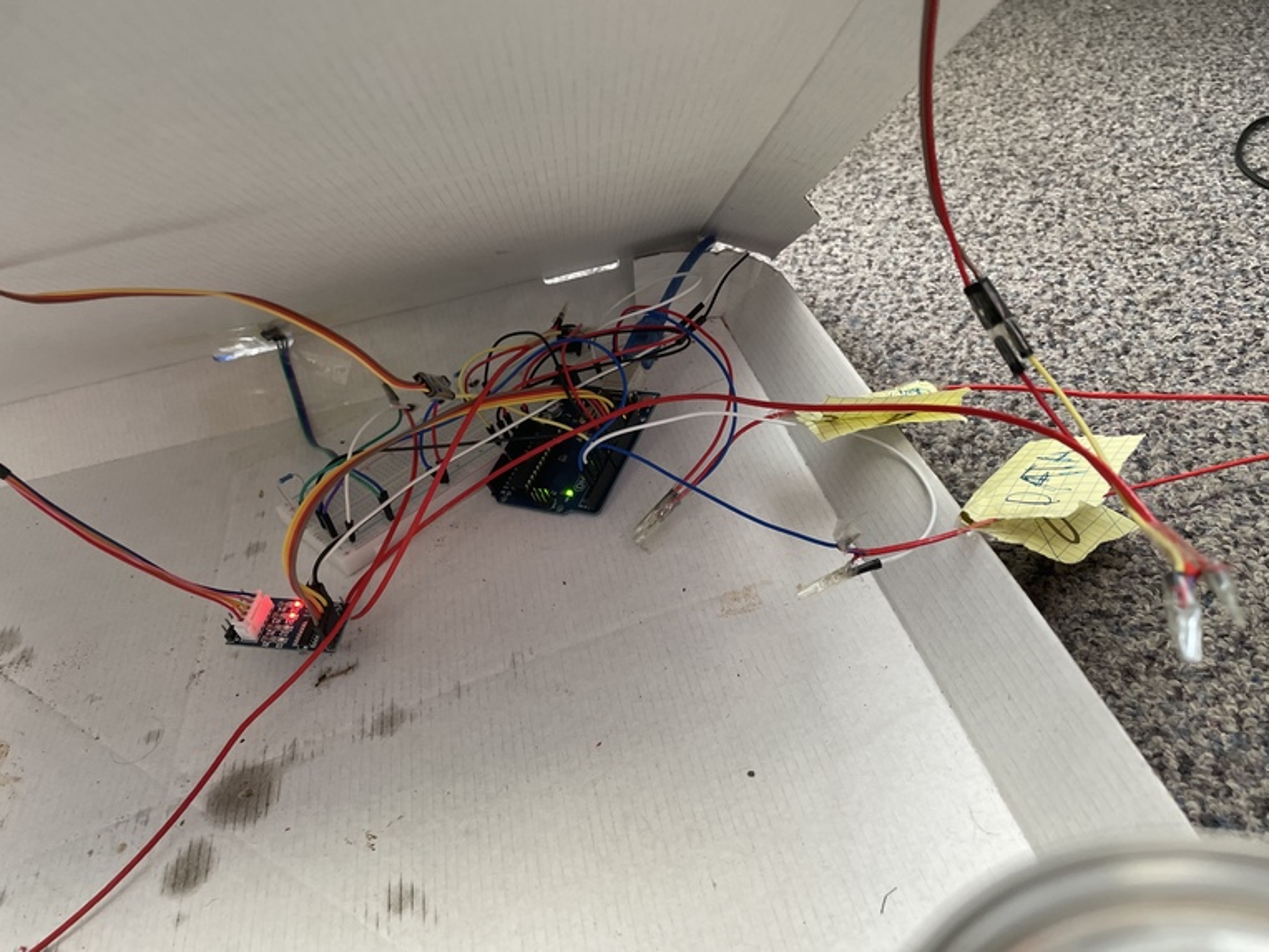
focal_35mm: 26
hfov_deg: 67.3
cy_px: 476
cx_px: 634
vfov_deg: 53.1
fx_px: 953
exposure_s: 1/114
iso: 125
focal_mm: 4.2
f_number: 1.6
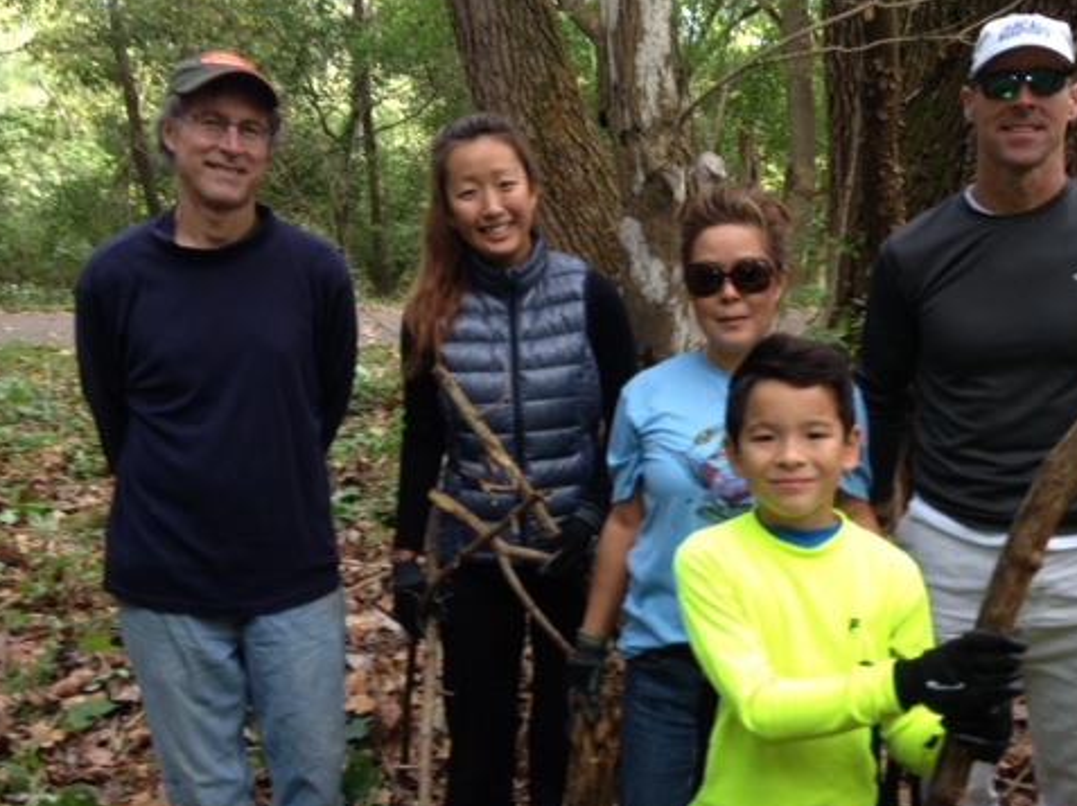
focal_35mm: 47
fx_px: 1461
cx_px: 634
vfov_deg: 30.8
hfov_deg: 40.3
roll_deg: +0.2
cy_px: 443
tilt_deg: -12.5
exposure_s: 1/44
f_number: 2.4
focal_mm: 4.28
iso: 50
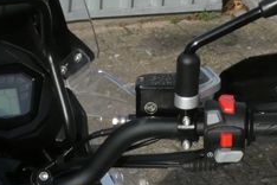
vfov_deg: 12.2
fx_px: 831
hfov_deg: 18.8
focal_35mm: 108
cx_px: 60
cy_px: 253
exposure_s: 1/1300
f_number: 8
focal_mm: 6.8
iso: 800
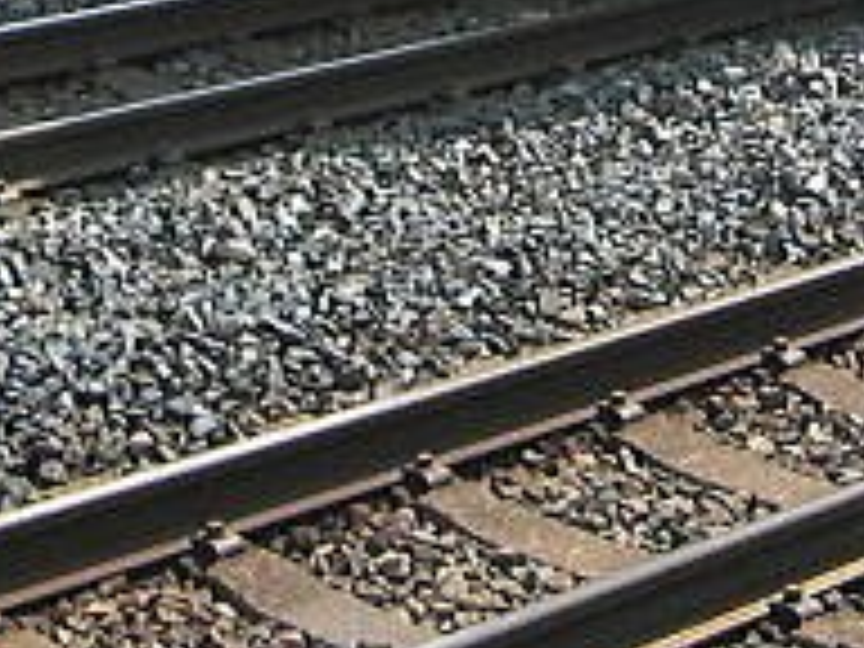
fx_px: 3644
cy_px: -459
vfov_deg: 9.7
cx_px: 837
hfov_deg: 13.4
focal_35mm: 146
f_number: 8
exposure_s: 1/250
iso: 200
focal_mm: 6.9
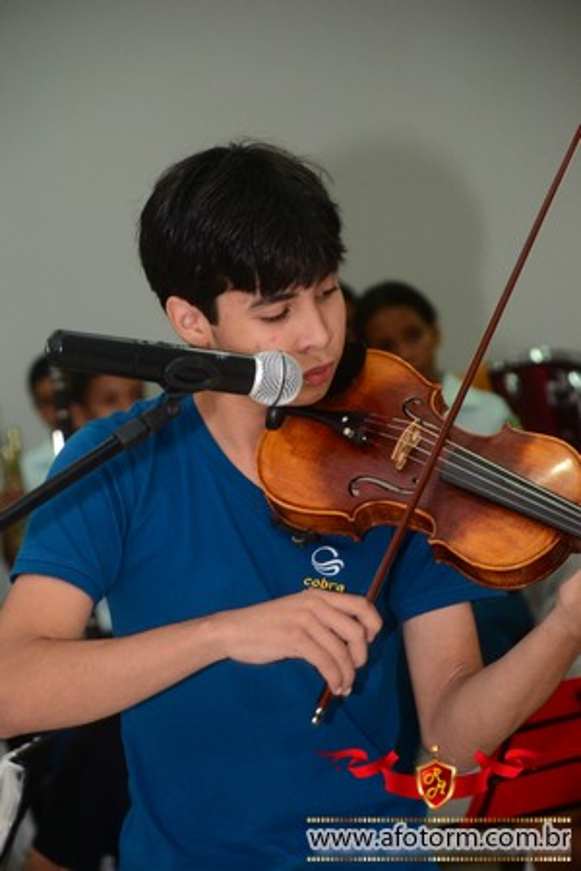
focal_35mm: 188
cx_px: 290
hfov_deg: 7.3
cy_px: 436
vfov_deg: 11.0
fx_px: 4539
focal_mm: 125
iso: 1600
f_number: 5.6
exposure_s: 1/60
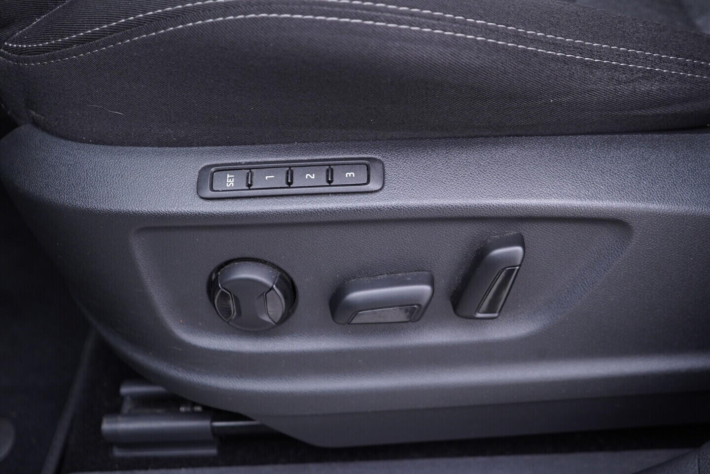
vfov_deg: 36.9
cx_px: 355
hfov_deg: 53.1
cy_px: 237
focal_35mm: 36
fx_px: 710
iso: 250
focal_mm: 24
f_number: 2.8
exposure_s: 1/40
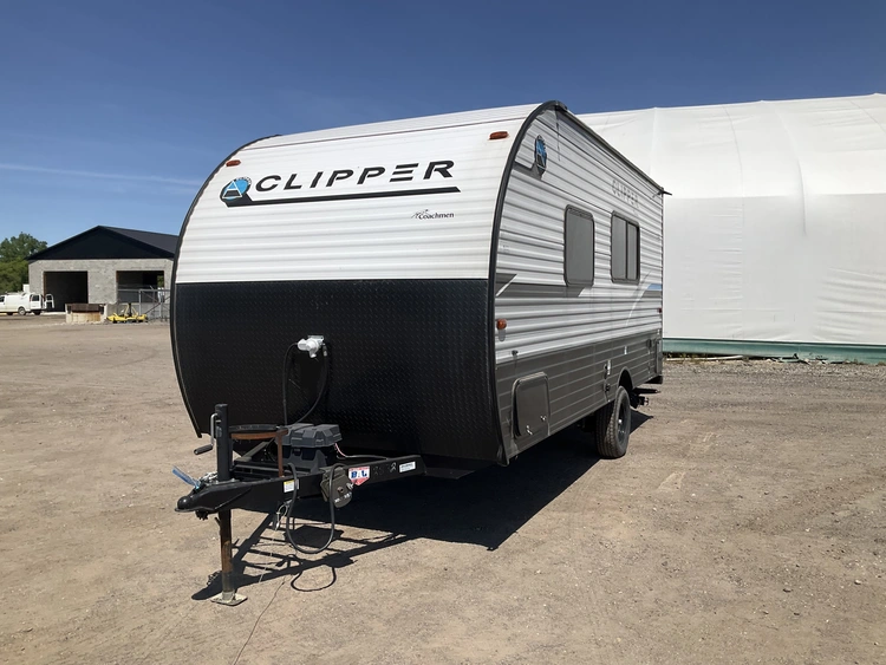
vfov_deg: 48.3
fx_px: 742
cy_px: 332
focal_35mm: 29
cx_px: 443
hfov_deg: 61.6
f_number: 1.8
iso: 25
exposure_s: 1/4065
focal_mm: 3
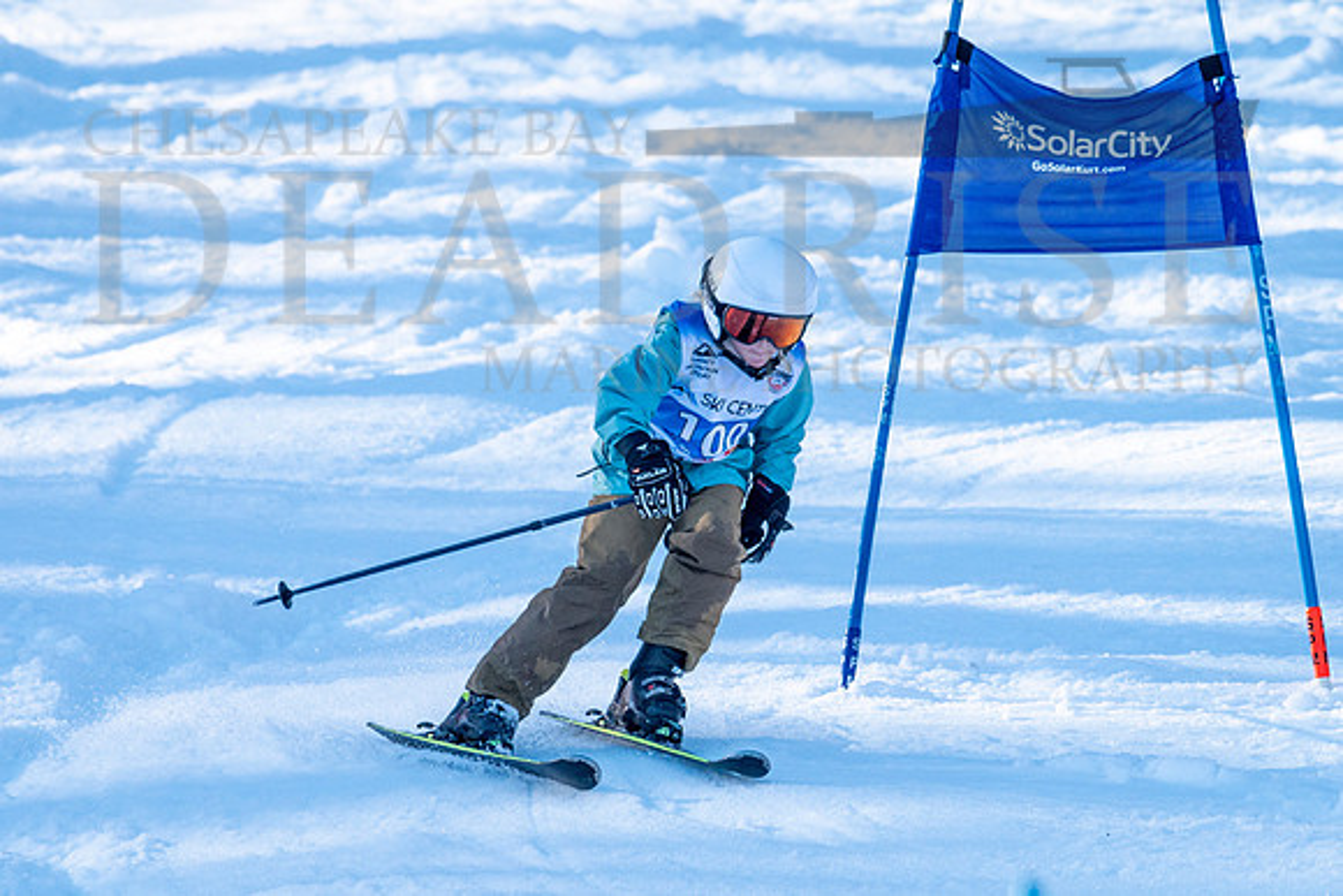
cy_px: 428
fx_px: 27623
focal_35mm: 740
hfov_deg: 2.8
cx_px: 698
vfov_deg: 1.9
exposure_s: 1/2000
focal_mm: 560
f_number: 8
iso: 1250
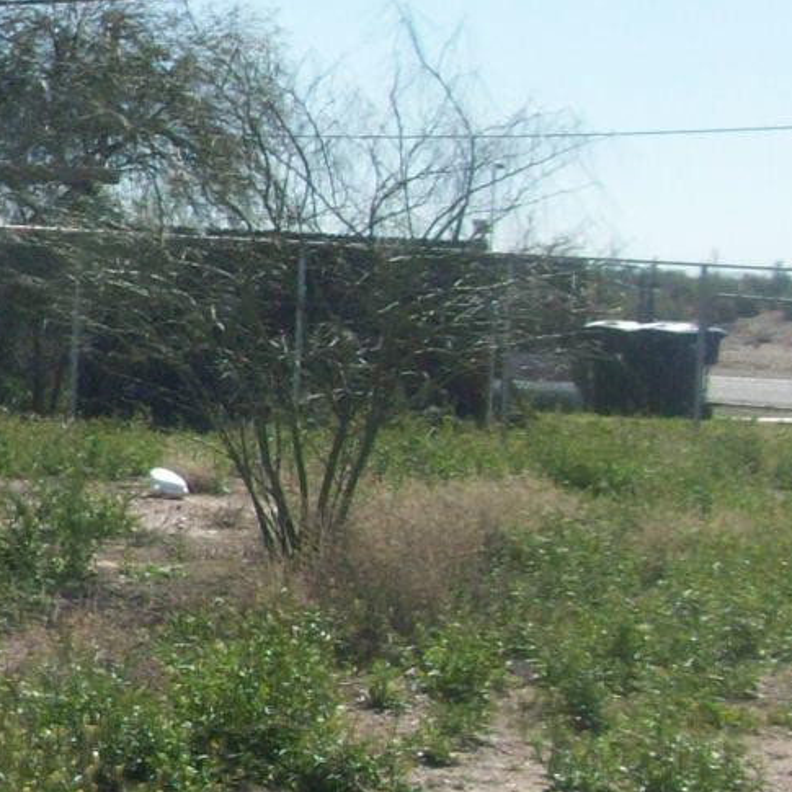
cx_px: -634
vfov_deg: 13.7
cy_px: 258
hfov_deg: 12.5
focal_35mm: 127
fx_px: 3287
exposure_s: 1/355
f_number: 5.5
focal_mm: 5.7
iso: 64
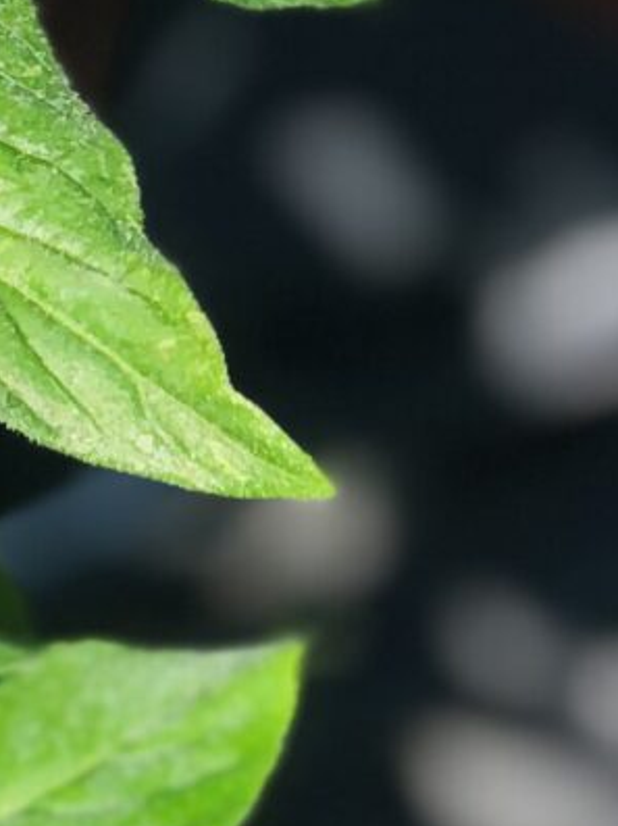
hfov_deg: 3.9
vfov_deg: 5.4
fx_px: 8774
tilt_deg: -26.1
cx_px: -1203
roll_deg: -2.7
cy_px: 387
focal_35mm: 368
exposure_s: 1/410
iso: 20
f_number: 2.8
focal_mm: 6.6
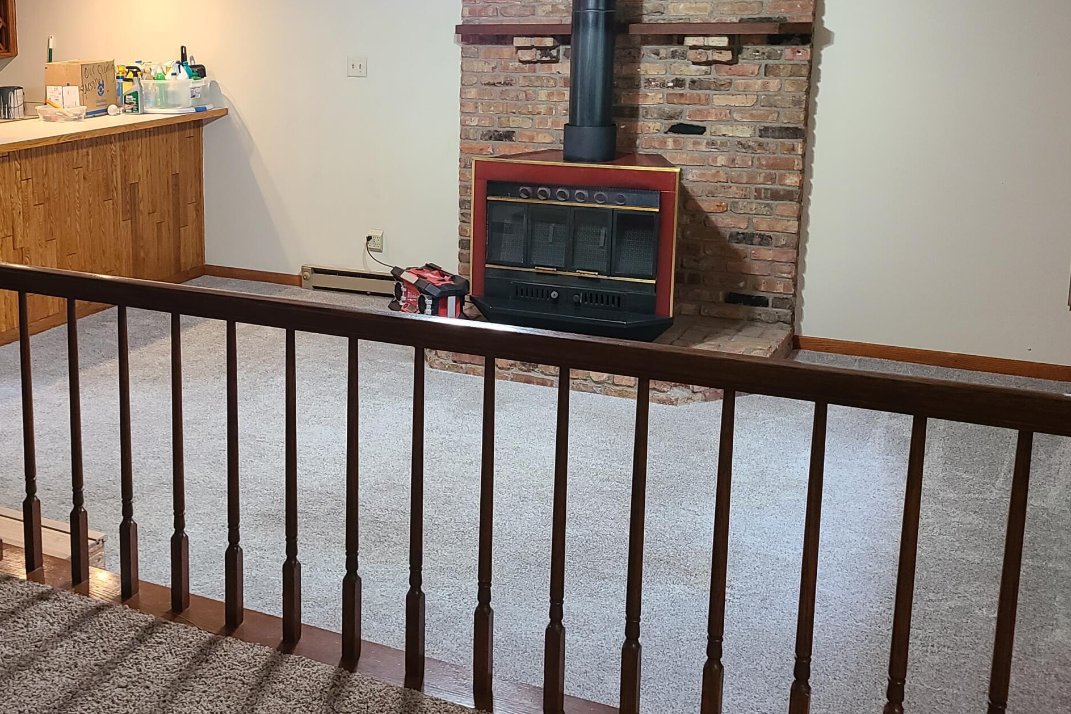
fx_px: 1279
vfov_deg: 31.0
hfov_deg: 44.1
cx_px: 281
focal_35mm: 43
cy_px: 262
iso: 400
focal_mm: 5.4
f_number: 1.8
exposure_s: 1/40
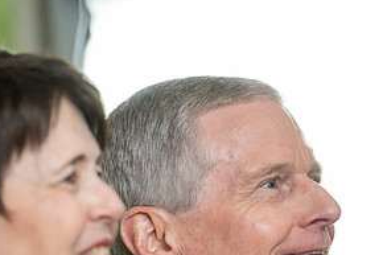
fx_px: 4253
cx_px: 221
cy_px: 246
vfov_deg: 3.4
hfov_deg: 5.2
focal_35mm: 400
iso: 2500
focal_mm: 200
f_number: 4
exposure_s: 1/400
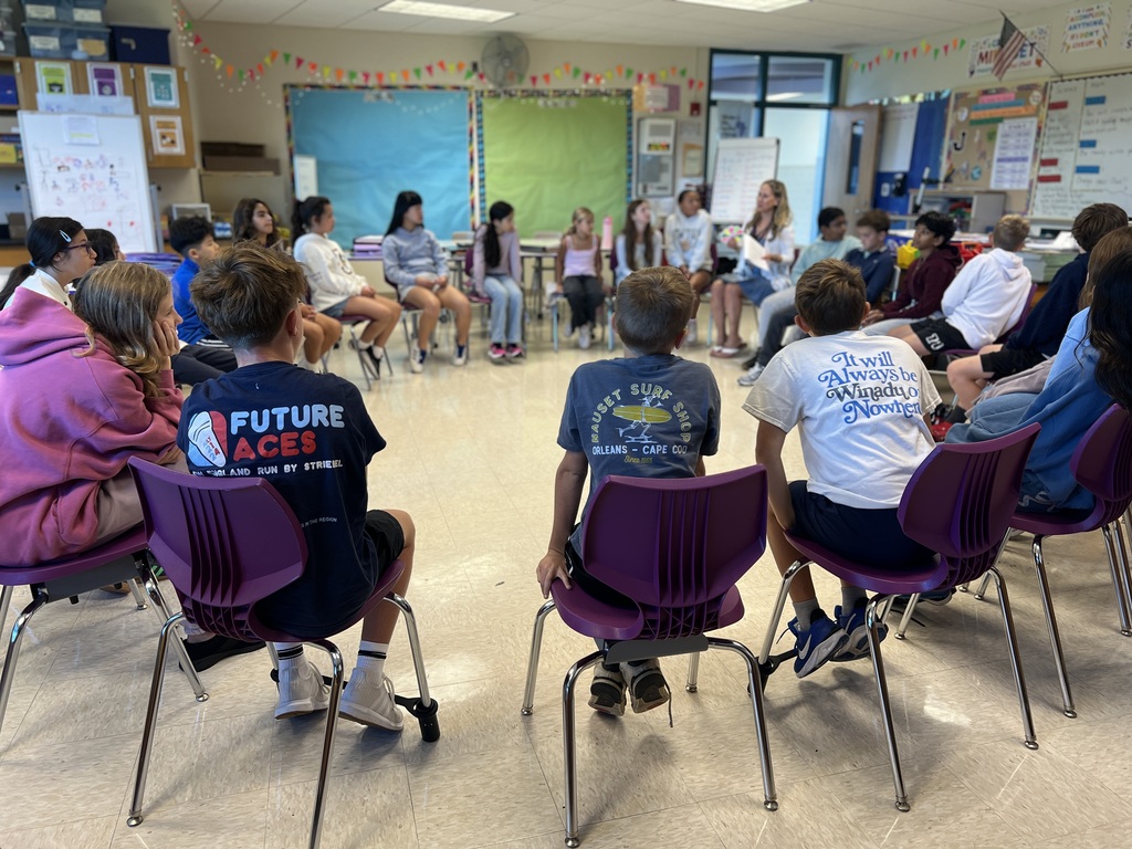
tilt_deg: -16.2
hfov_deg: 67.3
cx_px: 566
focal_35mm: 26
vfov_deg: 53.1
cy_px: 424
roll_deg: -0.2
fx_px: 850
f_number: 1.5
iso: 80
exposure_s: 1/60
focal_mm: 5.7
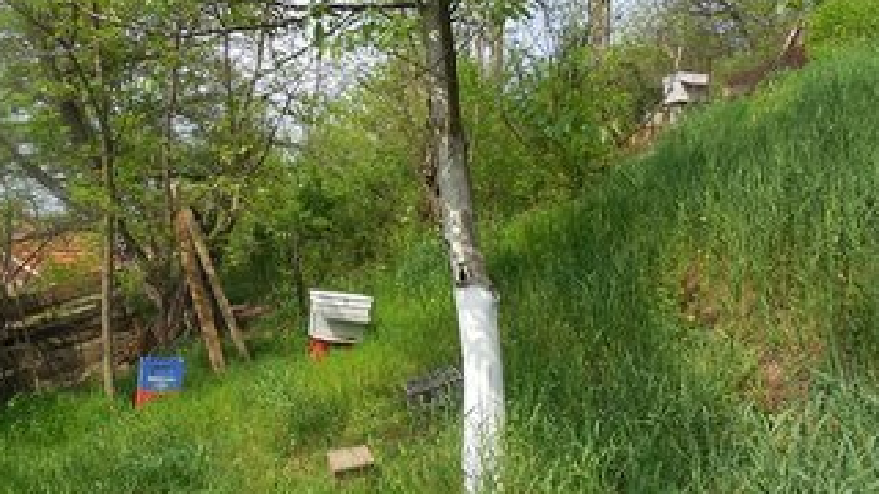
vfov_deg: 32.0
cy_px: 221
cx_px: 448
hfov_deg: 54.0
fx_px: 862
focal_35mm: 37
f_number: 3.6
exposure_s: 1/640
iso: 125
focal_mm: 5.6
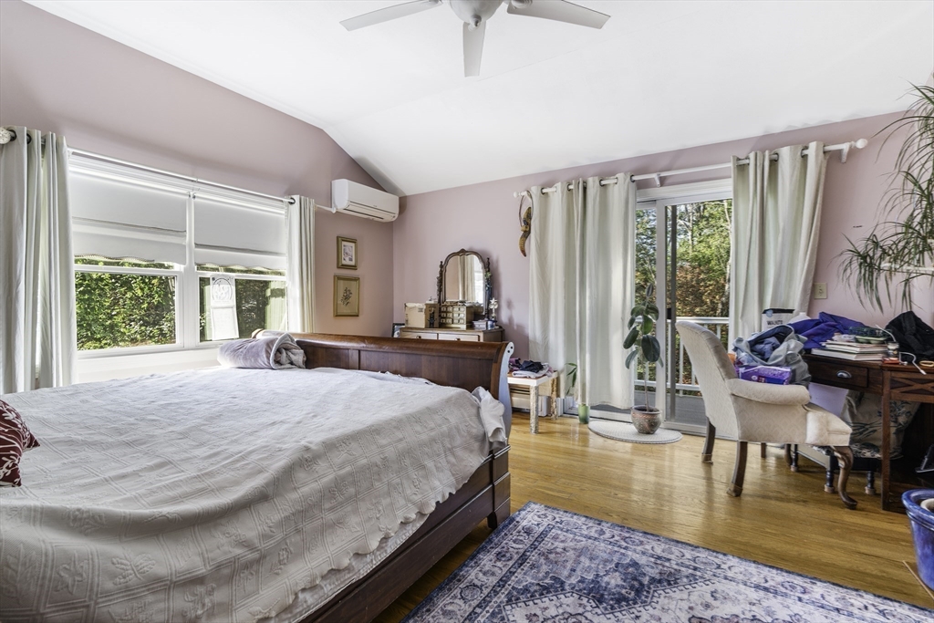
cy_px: 312
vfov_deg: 73.8
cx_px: 467
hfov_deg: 96.7
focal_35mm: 16
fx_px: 415
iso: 200
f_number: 8
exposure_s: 1.3
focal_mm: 16
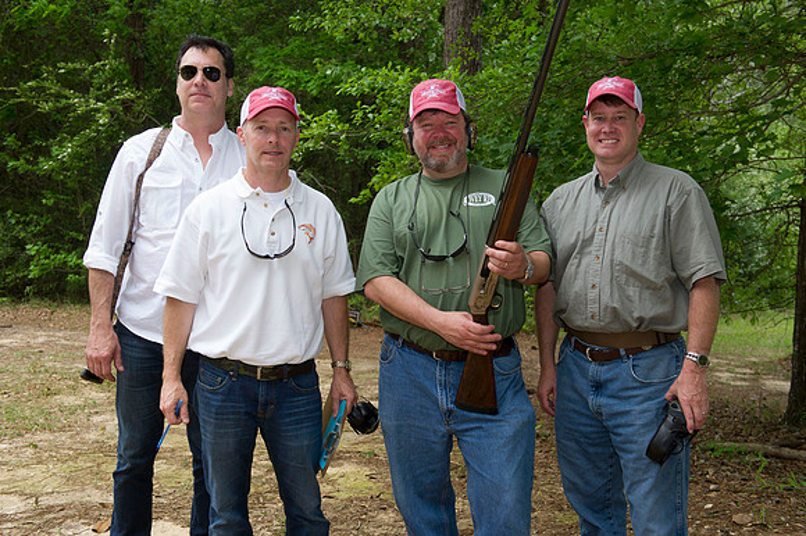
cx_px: 403
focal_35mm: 45
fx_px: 1007
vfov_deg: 29.8
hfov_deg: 43.6
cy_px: 268
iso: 200
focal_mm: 45
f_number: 5.6
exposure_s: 1/100
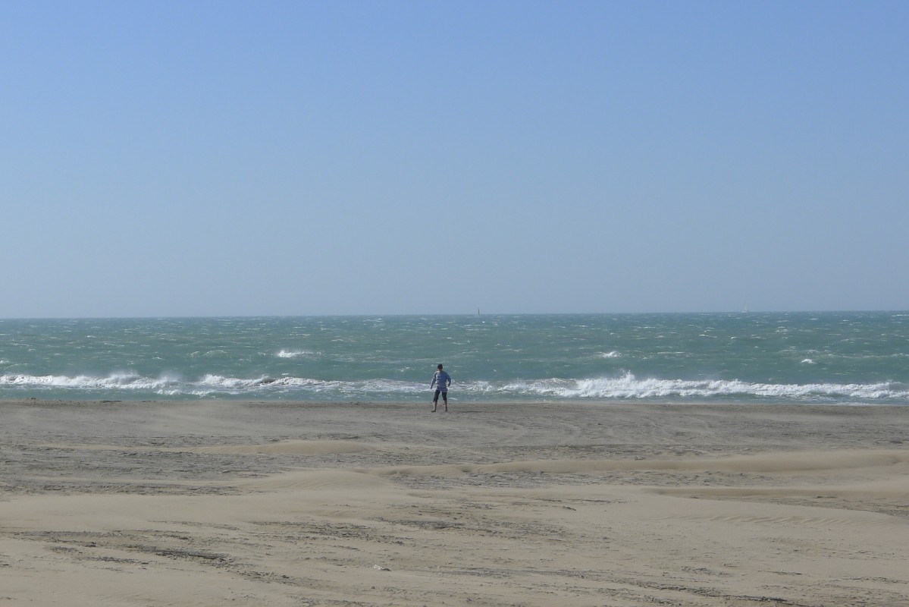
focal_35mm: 120
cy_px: 304
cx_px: 454
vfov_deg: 11.4
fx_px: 3031
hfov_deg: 17.1
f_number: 4.5
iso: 80
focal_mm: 19.2
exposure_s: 1/800
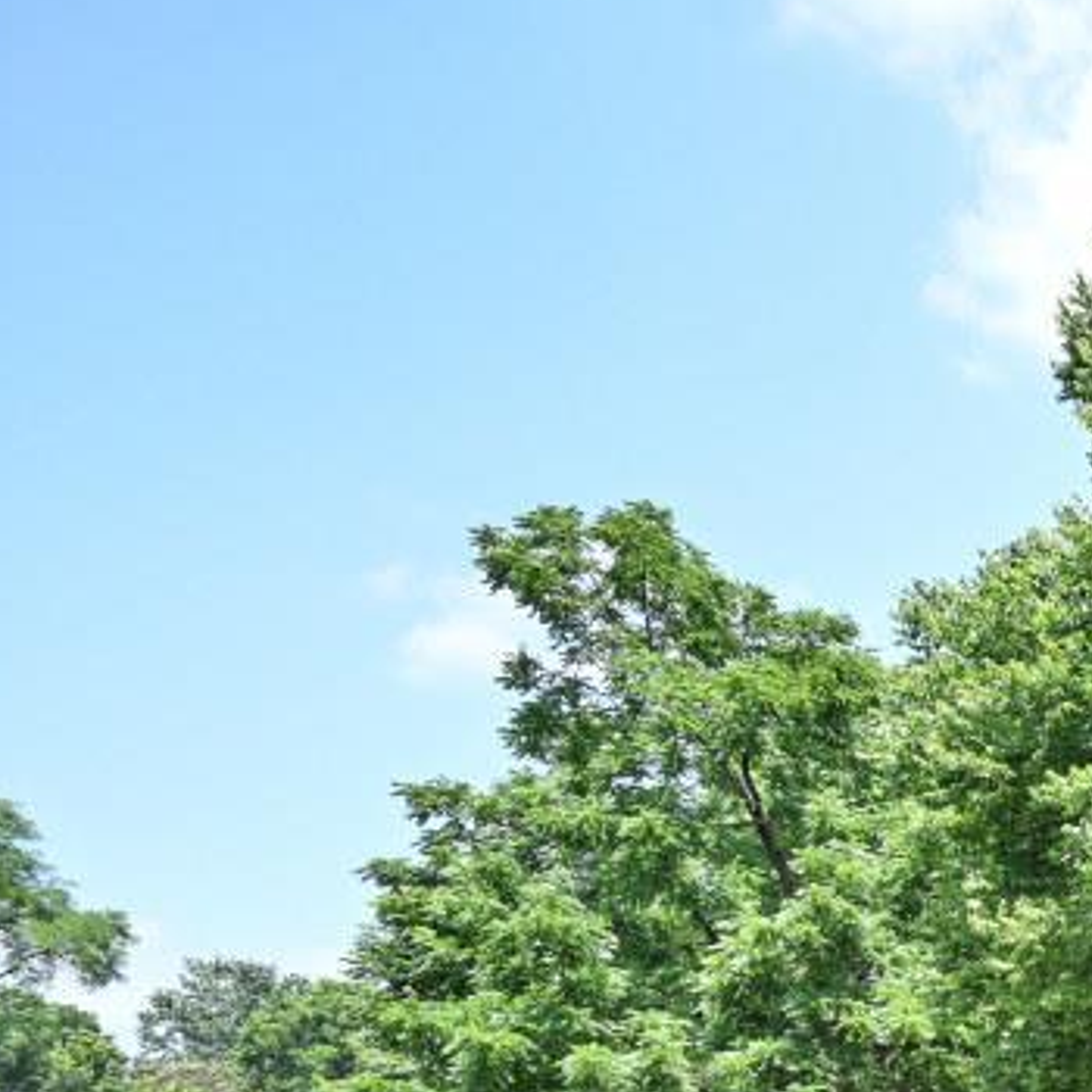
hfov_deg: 20.1
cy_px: 1310
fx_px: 1820
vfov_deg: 28.9
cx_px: 2103
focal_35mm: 51
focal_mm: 14
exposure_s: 1/250
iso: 180
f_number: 5.6
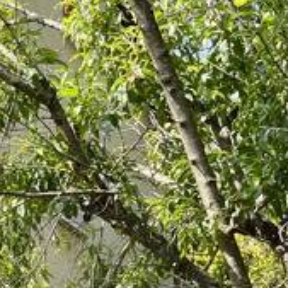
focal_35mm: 109
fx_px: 1026
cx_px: -360
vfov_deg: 15.4
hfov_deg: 12.9
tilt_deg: +8.8
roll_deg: -1.8
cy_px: 337
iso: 50
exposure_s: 1/1441
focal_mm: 5.1
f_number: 1.6
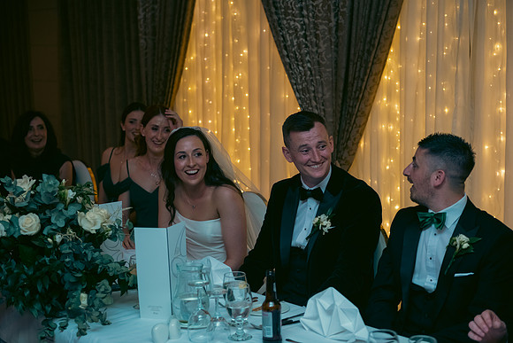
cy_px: 172
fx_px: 884
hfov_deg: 32.4
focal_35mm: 62
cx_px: 256
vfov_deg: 21.9
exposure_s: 1/160
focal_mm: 62
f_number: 3.5
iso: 800
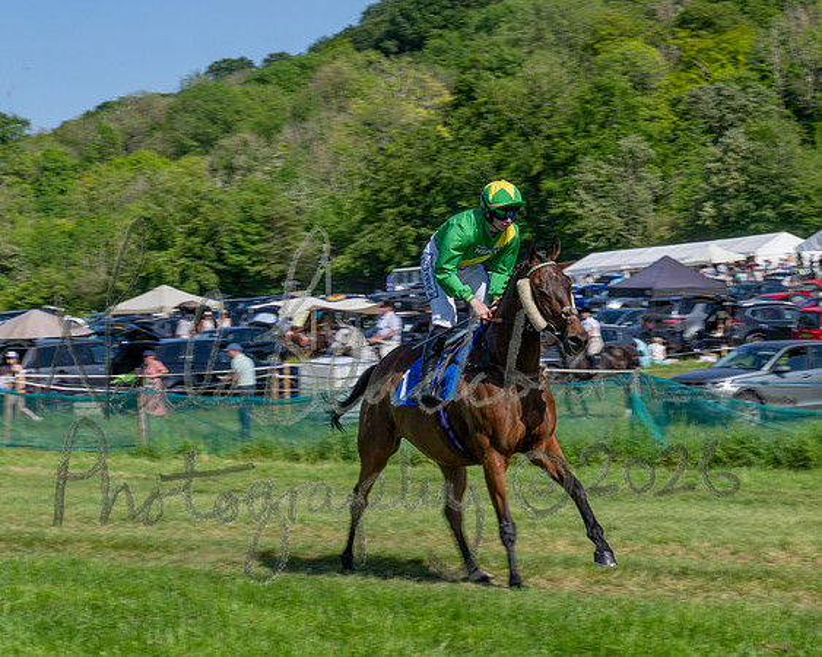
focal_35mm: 118
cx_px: 411
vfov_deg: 13.0
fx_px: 2877
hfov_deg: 16.3
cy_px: 328
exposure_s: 1/160
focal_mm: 70
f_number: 14
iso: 160
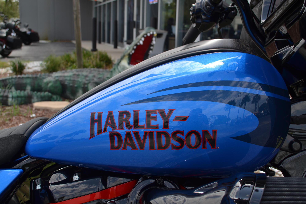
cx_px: 153
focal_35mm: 44
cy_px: 102
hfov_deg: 45.0
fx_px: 370
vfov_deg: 30.8
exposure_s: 1/200
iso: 100
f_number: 7.1
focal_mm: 29
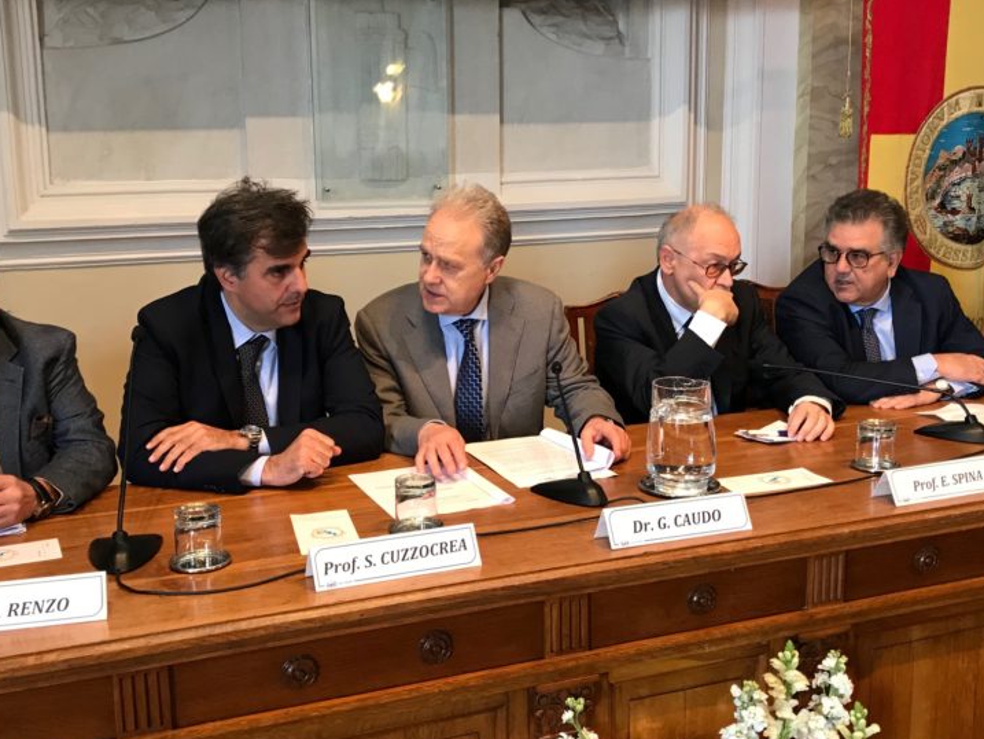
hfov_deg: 46.8
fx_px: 1137
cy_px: 364
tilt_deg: -11.3
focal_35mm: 40
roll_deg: +0.9
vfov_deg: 36.0
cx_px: 467
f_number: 1.8
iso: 40
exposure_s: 1/20
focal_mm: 3.99
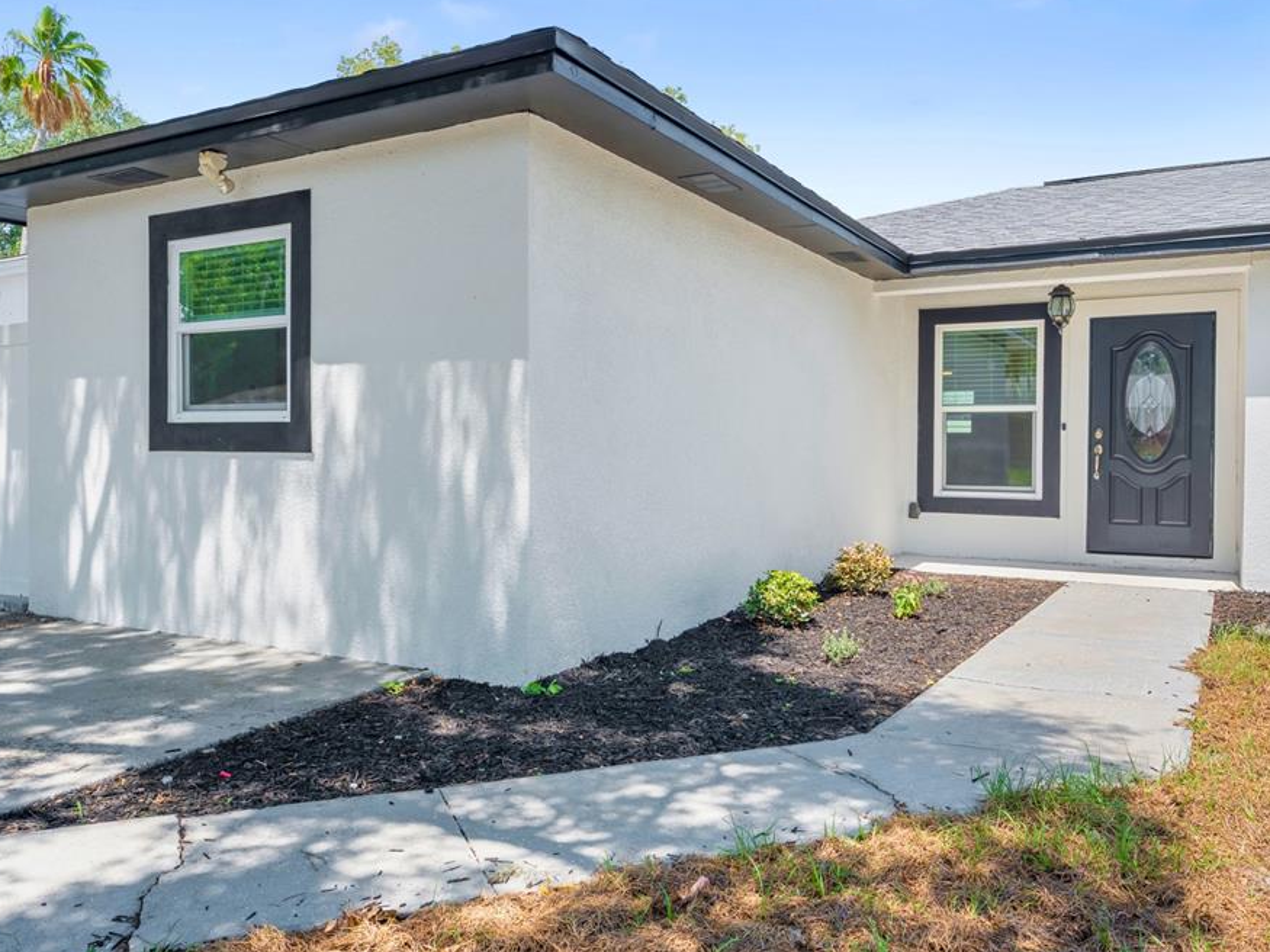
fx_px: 990
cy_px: 461
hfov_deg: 65.3
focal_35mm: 27
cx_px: 627
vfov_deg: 51.3
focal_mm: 24
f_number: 8
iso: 200
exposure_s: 1/200
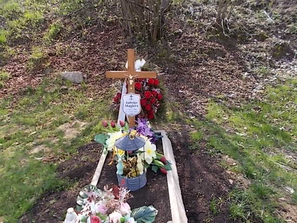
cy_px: 112
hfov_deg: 67.3
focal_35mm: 26
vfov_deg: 53.1
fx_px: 223
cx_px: 148
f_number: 3.2
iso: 80
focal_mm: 4.6
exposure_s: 1/250
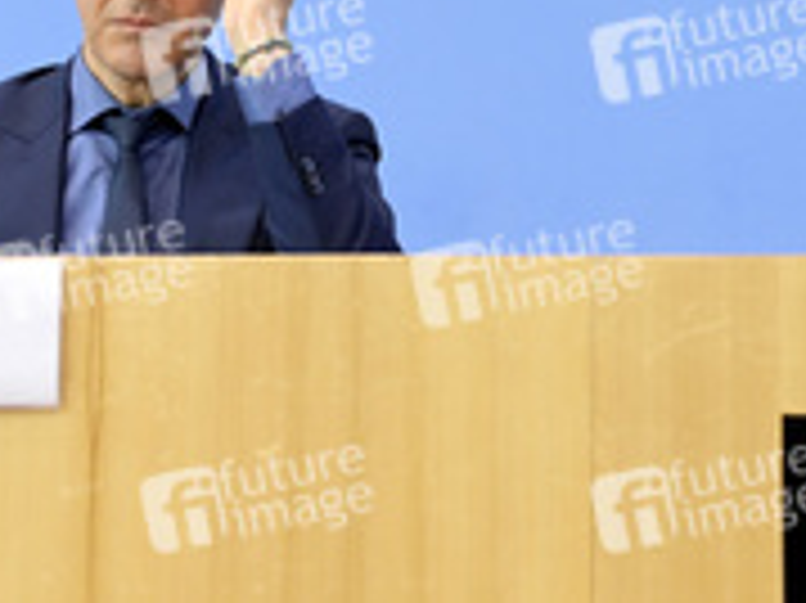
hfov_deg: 16.2
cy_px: -63
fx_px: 2815
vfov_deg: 12.0
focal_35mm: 121
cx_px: 588
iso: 3200
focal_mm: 50
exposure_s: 1/500
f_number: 5
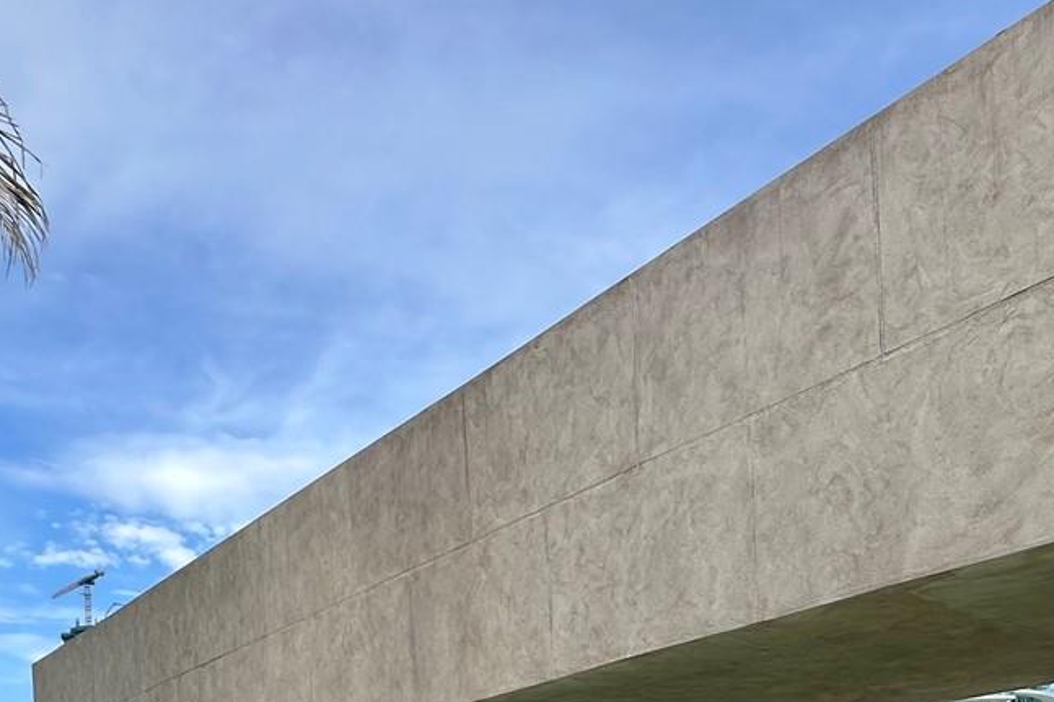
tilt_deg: +0.3
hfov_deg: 51.6
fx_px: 1054
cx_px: 746
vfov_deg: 30.5
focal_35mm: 36
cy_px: 868
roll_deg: +2.4
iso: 40
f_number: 2.2
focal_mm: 2.22
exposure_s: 1/988
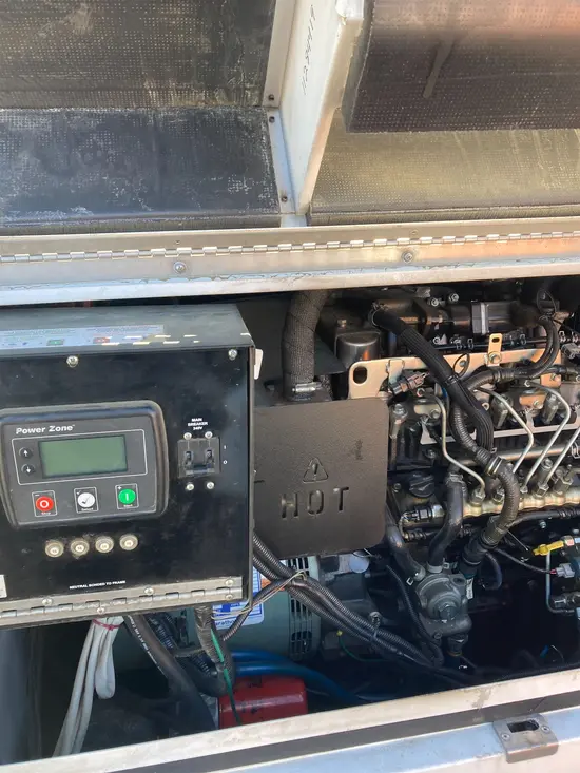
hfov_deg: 49.8
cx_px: 290
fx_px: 625
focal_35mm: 28
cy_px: 386
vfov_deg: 63.4
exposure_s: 1/121
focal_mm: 3.99
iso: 32
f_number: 1.8
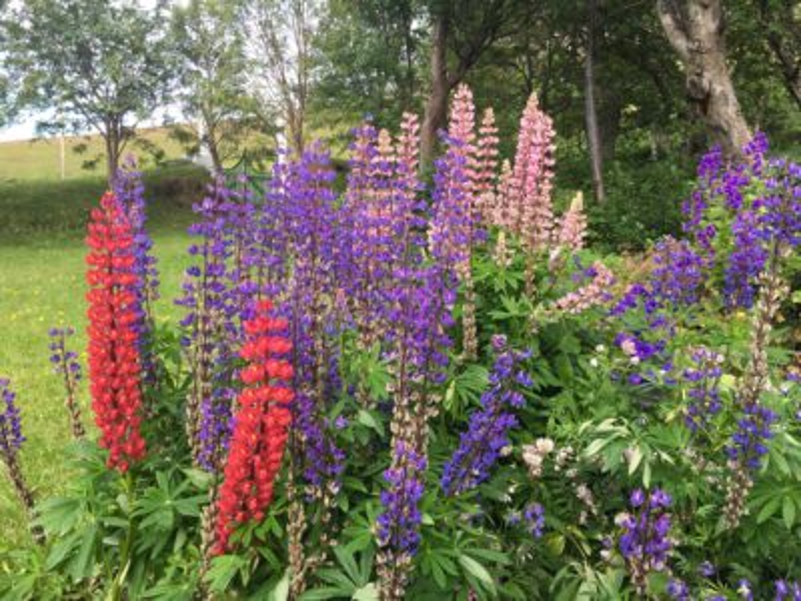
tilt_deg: -6.1
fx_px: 671
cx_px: 400
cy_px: 300
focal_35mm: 29
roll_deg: -2.2
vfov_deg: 48.2
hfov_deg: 61.7
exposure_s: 1/282
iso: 25
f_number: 2.2
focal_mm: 4.15
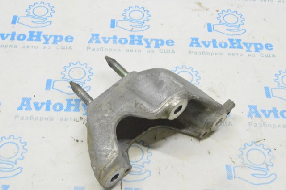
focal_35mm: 52
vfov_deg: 25.7
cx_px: 143
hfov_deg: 37.9
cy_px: 95
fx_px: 417
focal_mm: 35
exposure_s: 1/15
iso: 6400
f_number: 20
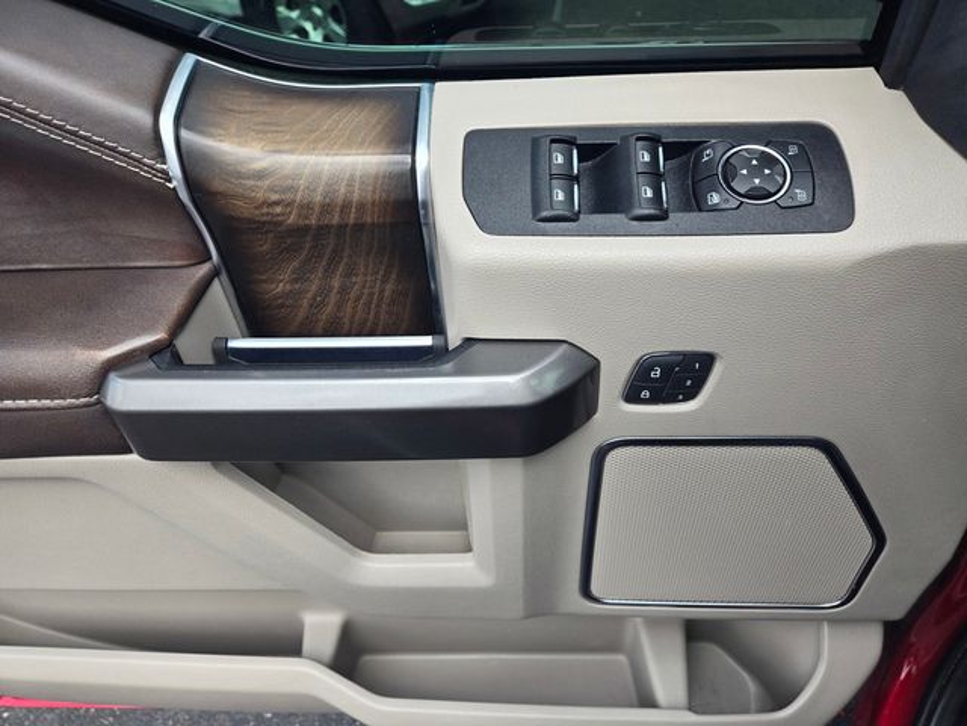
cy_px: 363
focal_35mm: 23
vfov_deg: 58.9
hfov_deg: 73.9
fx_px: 643
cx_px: 484
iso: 25
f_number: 1.8
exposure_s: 1/266
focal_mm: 5.4
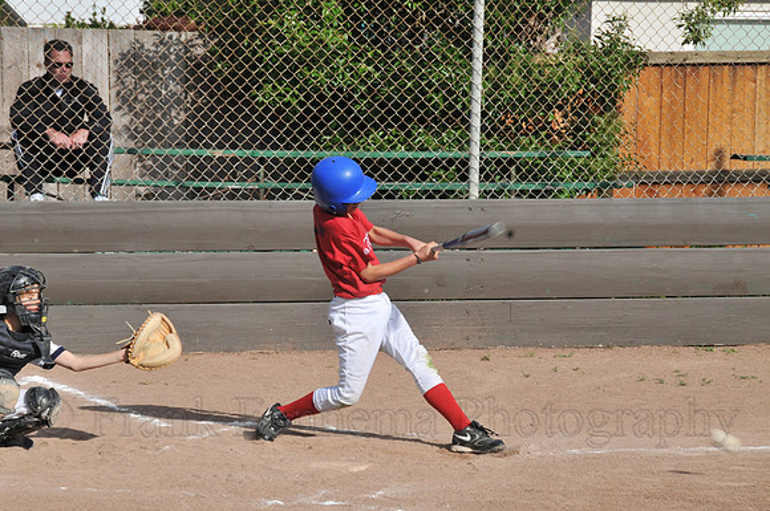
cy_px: 256
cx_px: 385
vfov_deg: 8.7
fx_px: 3364
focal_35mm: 158
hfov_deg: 13.1
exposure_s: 1/250
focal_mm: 105
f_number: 16
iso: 200
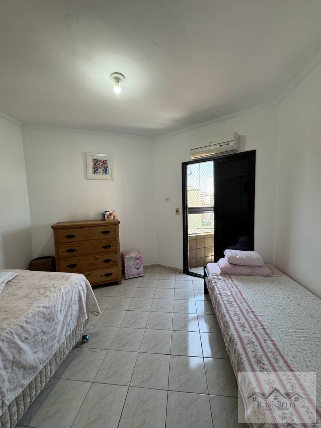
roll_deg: +1.6
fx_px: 173
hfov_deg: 85.7
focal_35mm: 14
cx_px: 160
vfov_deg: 102.1
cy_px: 214
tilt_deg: -4.7
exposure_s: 1/120
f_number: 2.2
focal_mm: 2.22
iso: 125
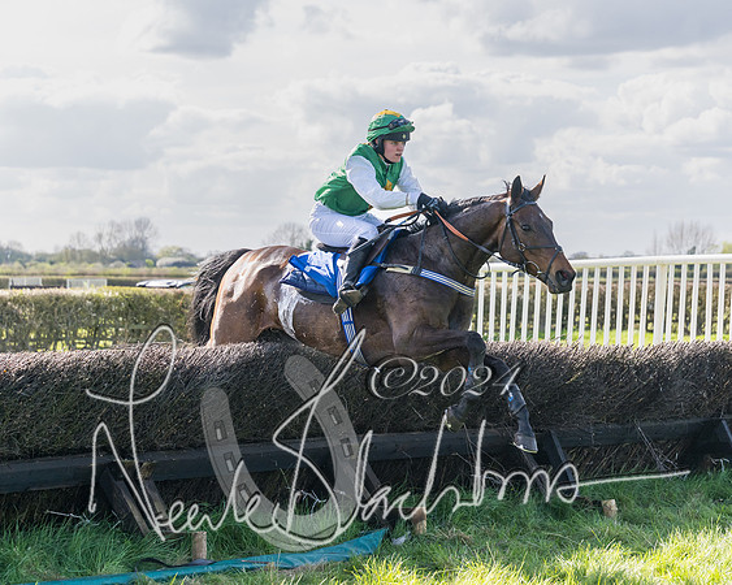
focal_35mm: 100
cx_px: 386
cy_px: 262
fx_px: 2157
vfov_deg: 15.4
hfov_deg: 19.3
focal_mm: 70
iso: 400
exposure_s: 1/2000
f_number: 4
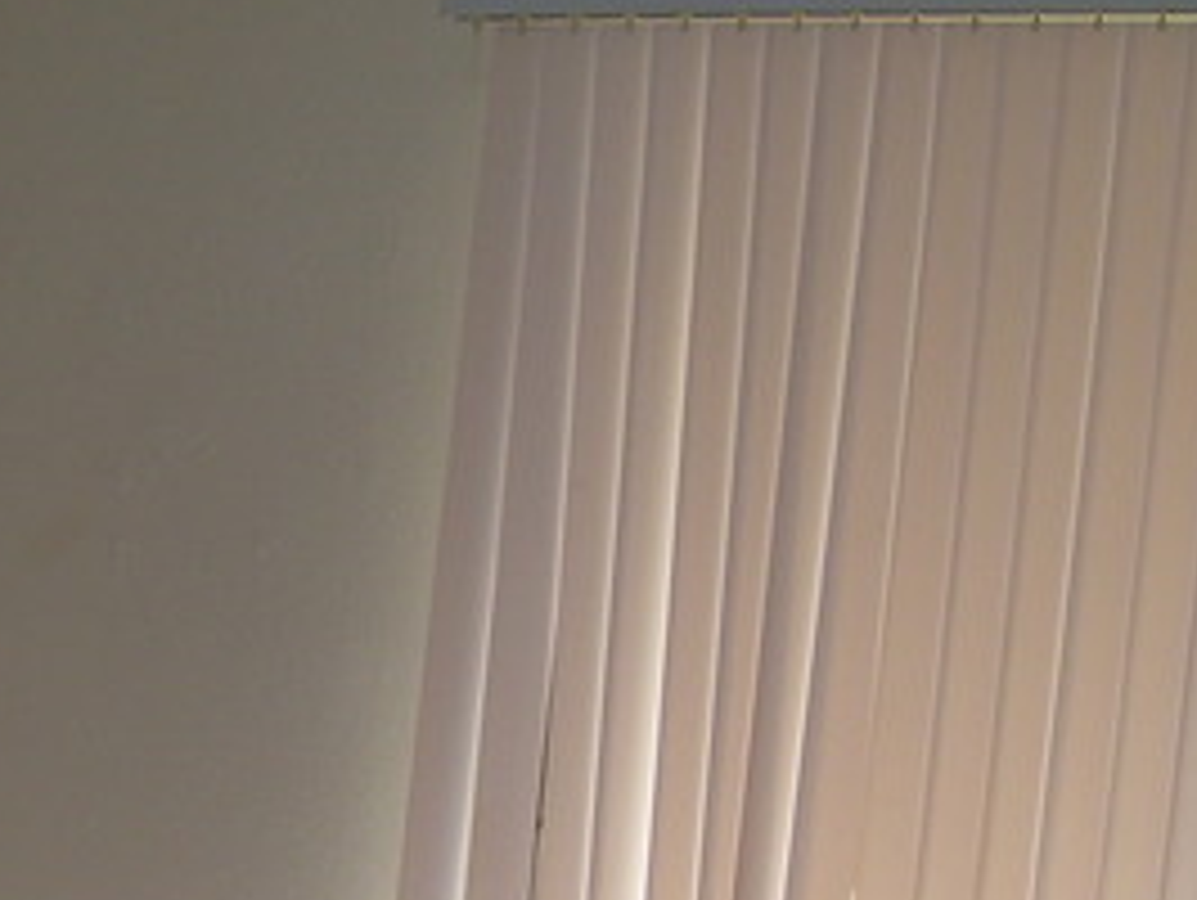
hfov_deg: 21.5
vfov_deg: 16.2
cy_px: 972
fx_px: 3080
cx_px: 144
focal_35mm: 89
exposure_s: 1/60
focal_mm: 6
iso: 80
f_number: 2.7
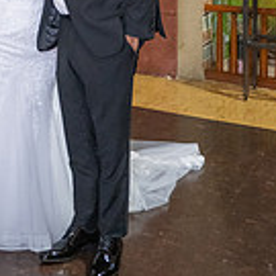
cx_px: -25
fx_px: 613
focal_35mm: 68
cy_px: -61
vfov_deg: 23.1
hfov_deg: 23.8
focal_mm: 24
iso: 3200
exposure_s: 1/200
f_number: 2.8
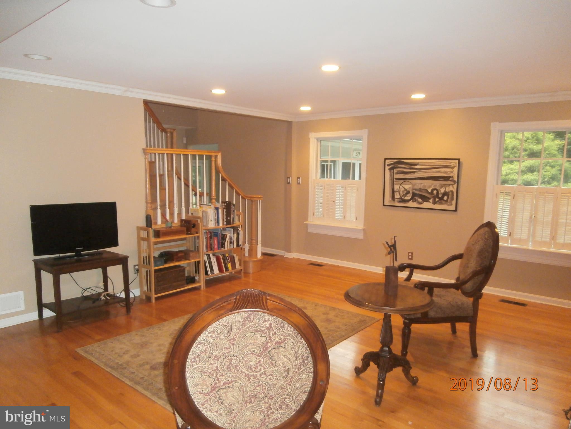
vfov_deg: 56.8
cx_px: 286
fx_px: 396
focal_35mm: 24
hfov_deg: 71.6
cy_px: 214
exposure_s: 1/30
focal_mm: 4.2
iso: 500
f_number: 3
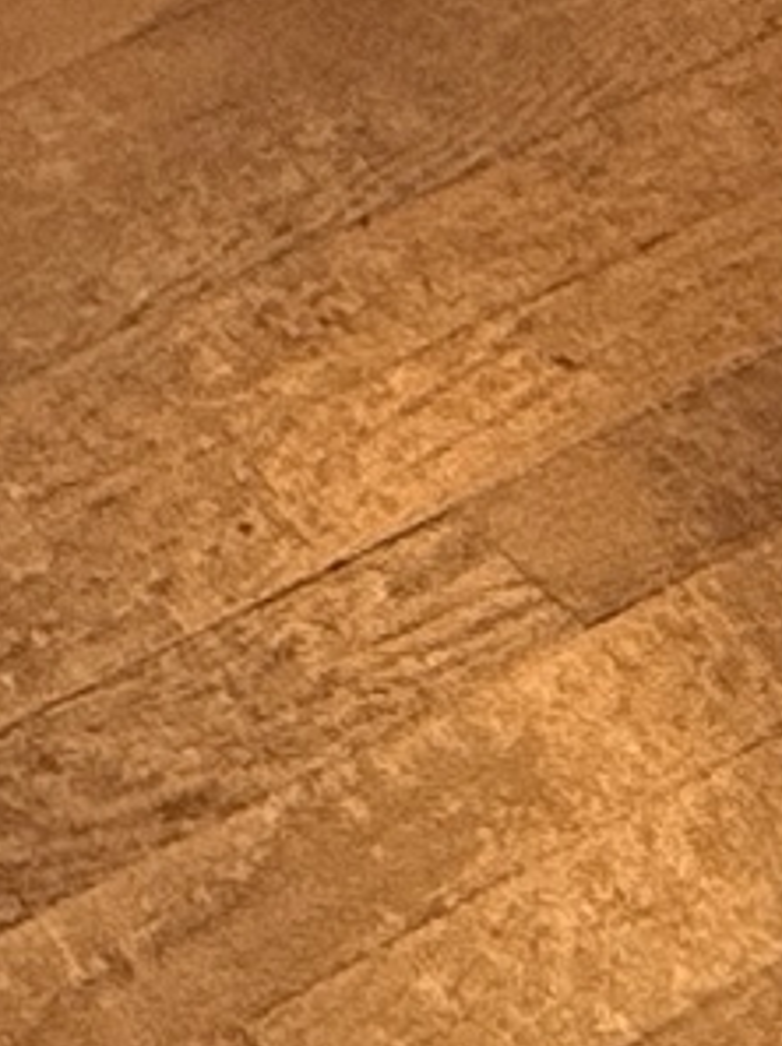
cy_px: -2744
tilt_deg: -6.5
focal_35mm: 145
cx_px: -2096
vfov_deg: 8.8
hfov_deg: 7.7
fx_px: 4377
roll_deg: +2.2
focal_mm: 2.22
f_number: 2.2
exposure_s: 1/120
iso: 100
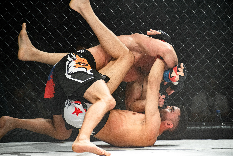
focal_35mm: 160
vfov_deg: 8.6
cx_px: 116
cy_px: 78
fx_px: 1036
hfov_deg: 12.8
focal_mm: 160
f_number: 4
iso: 2500
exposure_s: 1/800
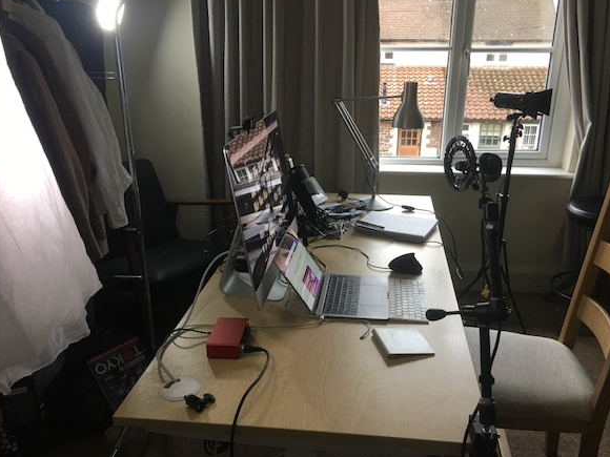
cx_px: 326
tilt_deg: -18.6
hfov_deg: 56.8
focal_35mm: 32
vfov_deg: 44.1
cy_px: 244
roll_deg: -0.7
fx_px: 564
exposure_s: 1/33
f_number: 2.2
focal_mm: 4.15
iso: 50
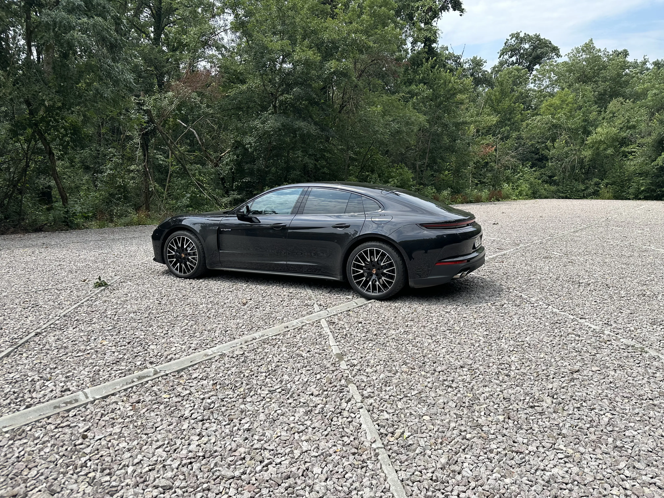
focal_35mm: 24
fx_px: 460
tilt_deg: -7.5
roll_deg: -0.7
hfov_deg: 71.6
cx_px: 332
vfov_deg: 56.8
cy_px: 249
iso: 80
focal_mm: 6.86
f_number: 1.78
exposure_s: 1/3472
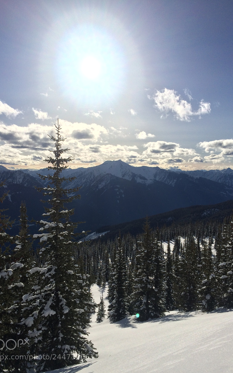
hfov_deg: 40.6
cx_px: 112
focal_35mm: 31
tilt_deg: -2.1
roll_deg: +0.6
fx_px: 315
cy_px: 187
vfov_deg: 61.2
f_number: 2.2
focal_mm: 4.15
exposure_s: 1/10309
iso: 40
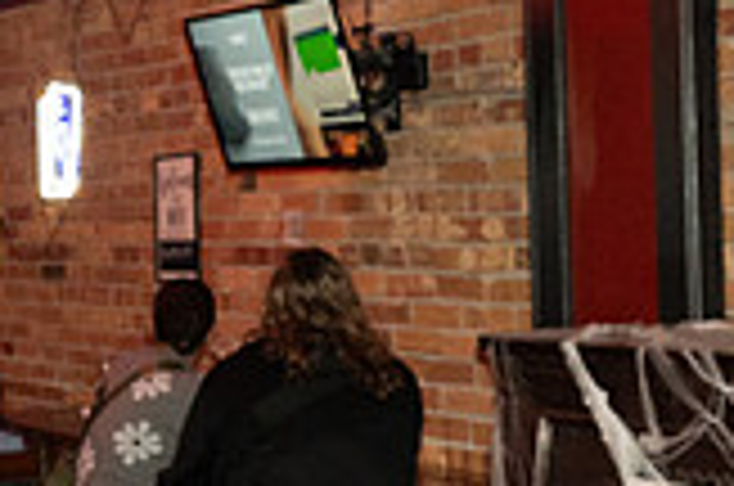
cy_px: 188
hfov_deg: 18.0
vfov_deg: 13.0
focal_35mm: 105
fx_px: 2137
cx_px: -252
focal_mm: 24
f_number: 5.6
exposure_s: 1/200
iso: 2000
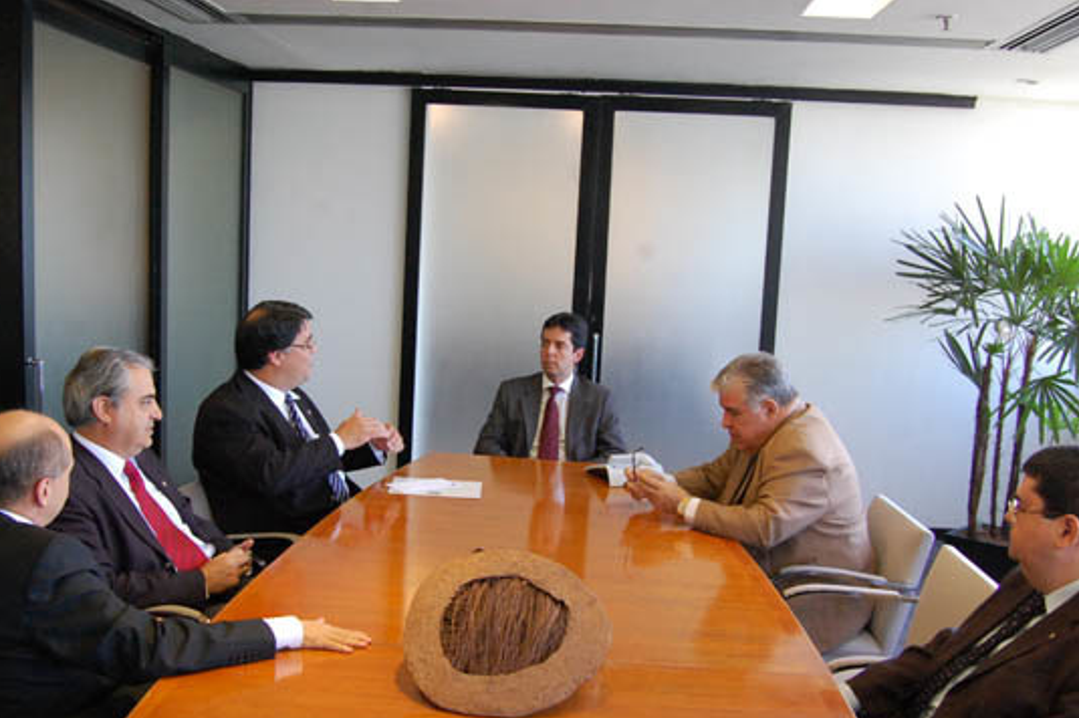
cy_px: 400
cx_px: 508
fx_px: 1108
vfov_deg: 35.9
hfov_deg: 51.9
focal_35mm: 37
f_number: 7.1
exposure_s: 1/40
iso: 1600
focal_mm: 22
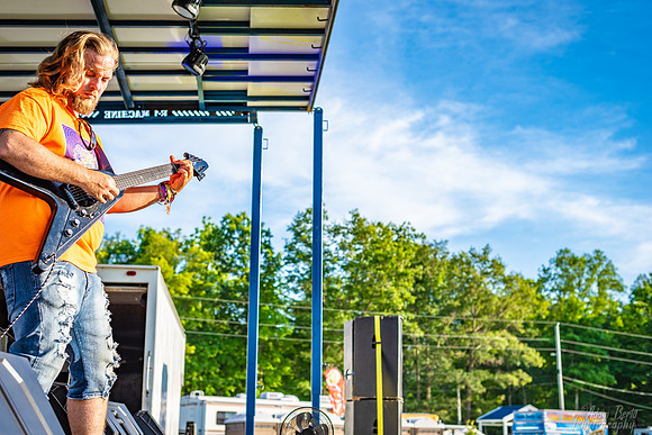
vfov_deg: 27.0
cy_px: 218
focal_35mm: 50
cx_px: 326
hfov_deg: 39.6
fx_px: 906
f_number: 4.5
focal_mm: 50
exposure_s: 1/400
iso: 100
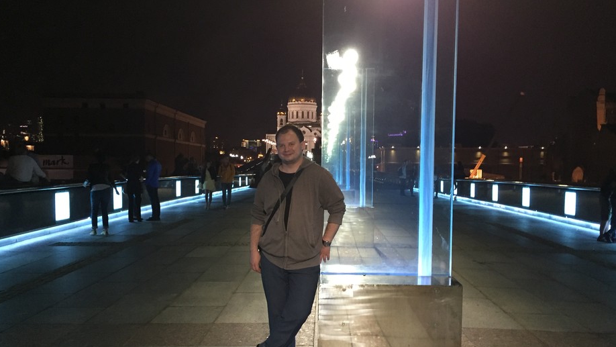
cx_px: 307
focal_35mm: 32
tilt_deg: -3.8
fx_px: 523
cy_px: 201
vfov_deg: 36.6
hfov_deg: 61.0
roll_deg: -0.2
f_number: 2.2
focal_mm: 4.15
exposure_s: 1/20
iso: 250
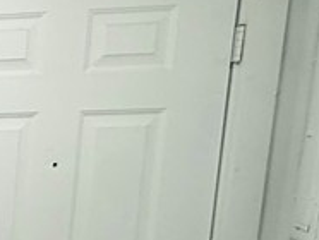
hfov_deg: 14.9
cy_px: 279
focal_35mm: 77
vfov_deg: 18.3
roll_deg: +0.8
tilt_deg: -8.8
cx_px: -451
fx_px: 711
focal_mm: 2.22
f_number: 2.2
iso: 160
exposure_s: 1/120
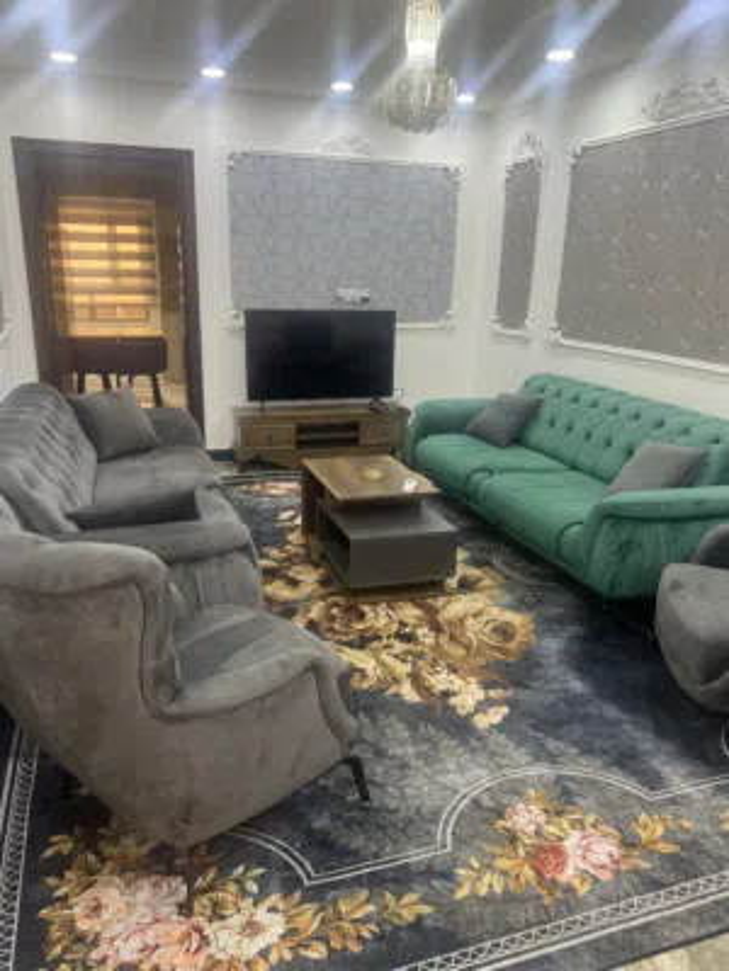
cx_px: 364
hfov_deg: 53.1
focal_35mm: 26
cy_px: 486
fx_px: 730
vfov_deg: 67.3
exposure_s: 1/100
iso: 100
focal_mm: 5.7
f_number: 1.5
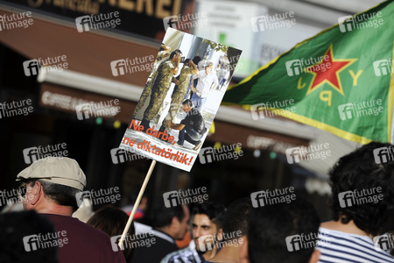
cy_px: 132
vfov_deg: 6.9
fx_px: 2189
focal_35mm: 200
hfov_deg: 10.3
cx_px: 197
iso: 200
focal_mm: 200
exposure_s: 1/1000
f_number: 6.3
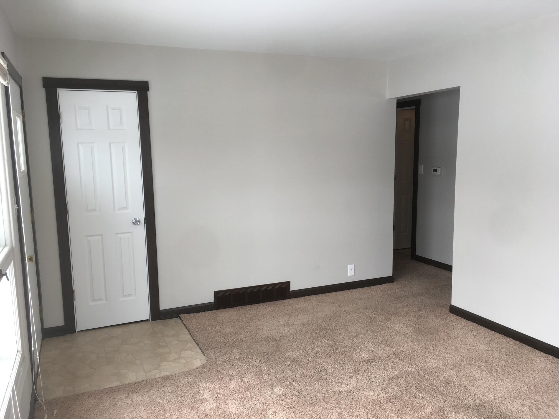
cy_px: 210
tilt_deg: -9.7
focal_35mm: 29
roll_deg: +1.1
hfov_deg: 61.7
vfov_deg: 48.2
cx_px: 280
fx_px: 468
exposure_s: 1/121
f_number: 2.2
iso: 25
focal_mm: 4.15
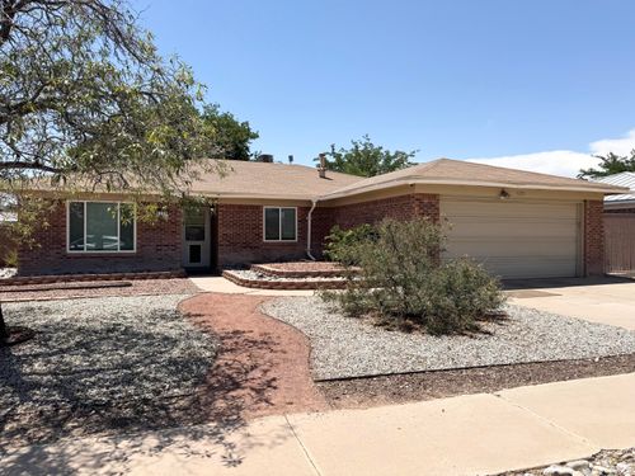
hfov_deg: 71.6
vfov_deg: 56.8
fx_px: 440
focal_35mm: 24
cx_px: 318
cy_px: 238
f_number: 1.78
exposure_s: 1/5348
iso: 80
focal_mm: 6.76
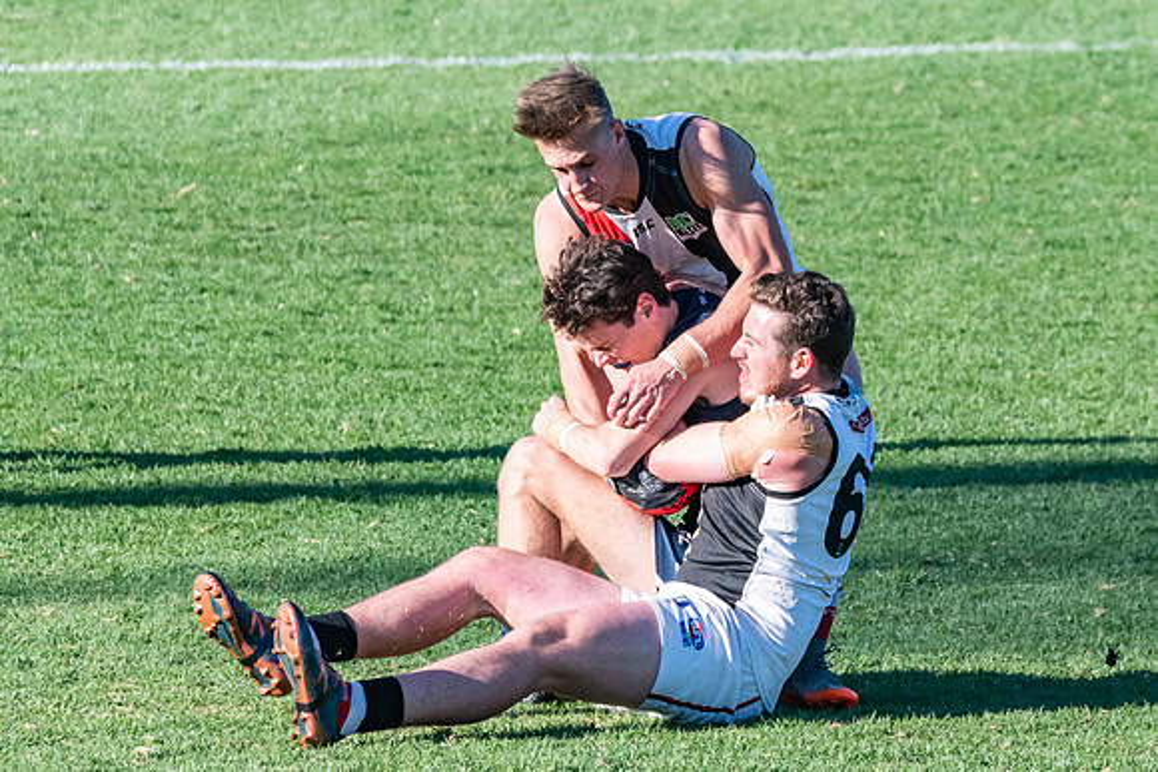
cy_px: 230
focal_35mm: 900
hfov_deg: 2.3
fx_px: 28945
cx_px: 754
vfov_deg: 1.5
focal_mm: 400
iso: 800
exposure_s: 1/1600
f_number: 10
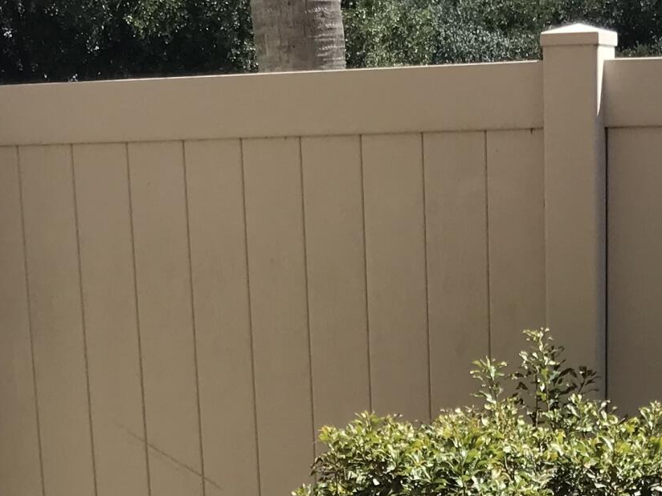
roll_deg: +1.0
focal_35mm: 102
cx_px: 542
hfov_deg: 19.0
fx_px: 1951
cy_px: 800
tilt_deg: -17.8
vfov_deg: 13.5
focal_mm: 3.99
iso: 20
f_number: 1.8
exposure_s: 1/1520
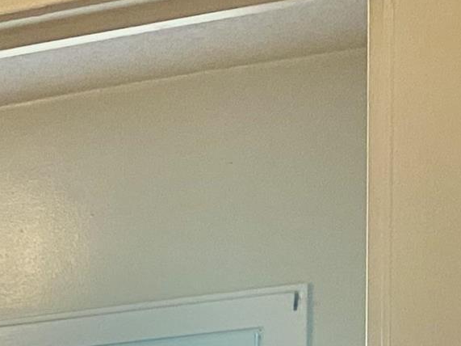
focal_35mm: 140
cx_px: -698
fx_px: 1864
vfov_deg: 9.5
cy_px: 812
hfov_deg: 11.3
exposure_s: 1/60
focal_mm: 4.25
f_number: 1.8
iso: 250
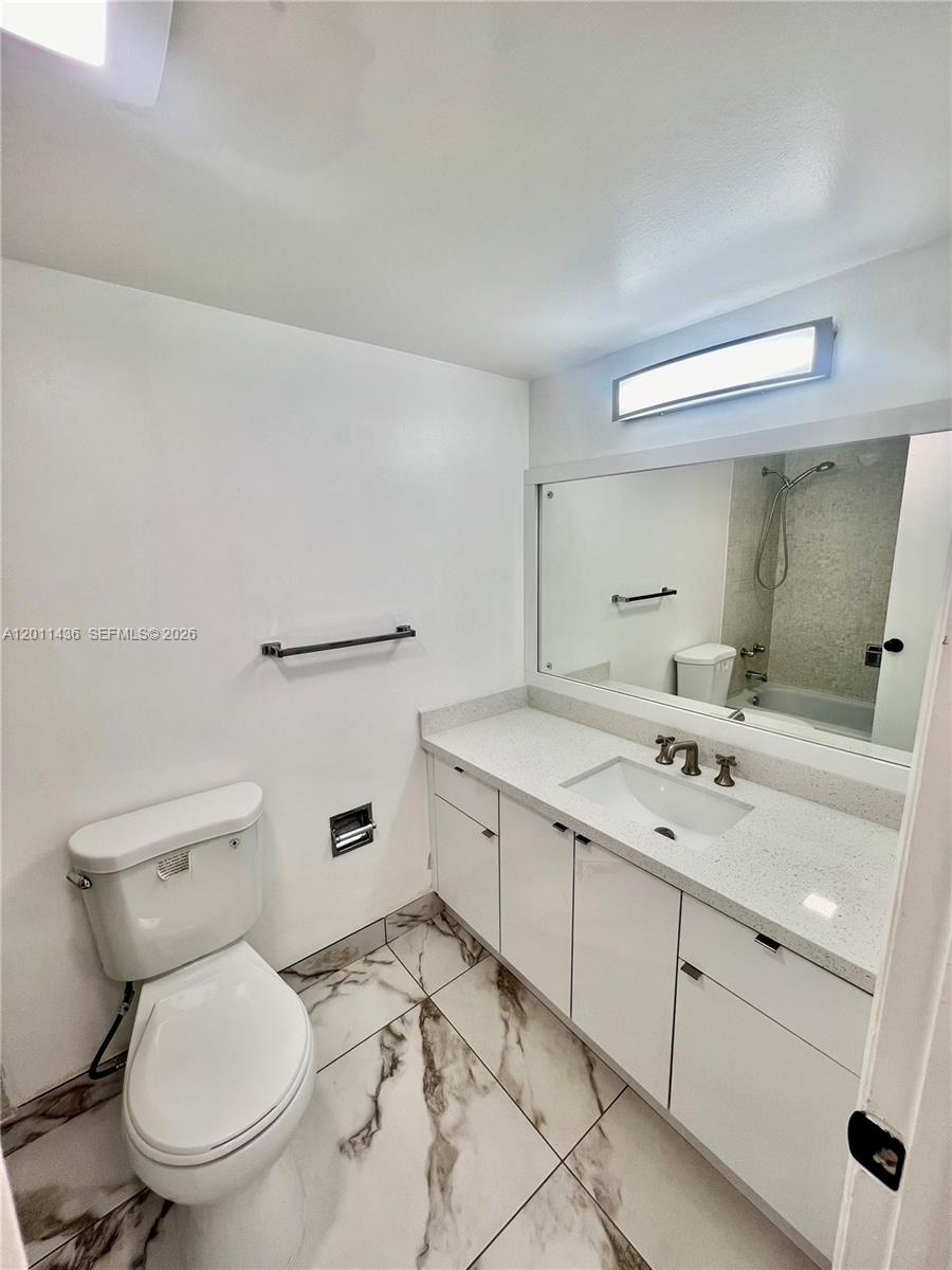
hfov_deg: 89.9
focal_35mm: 13
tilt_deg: -10.7
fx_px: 477
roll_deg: +1.4
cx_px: 476
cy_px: 635
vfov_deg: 106.2
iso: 32
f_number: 1.8
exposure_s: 1/122
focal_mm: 1.57
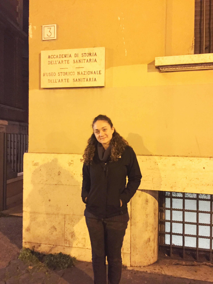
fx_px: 238
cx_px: 106
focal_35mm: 29
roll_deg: +0.1
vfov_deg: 61.7
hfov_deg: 48.2
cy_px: 142
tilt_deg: +0.9
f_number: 2.2
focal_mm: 4.15
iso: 500
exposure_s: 1/17
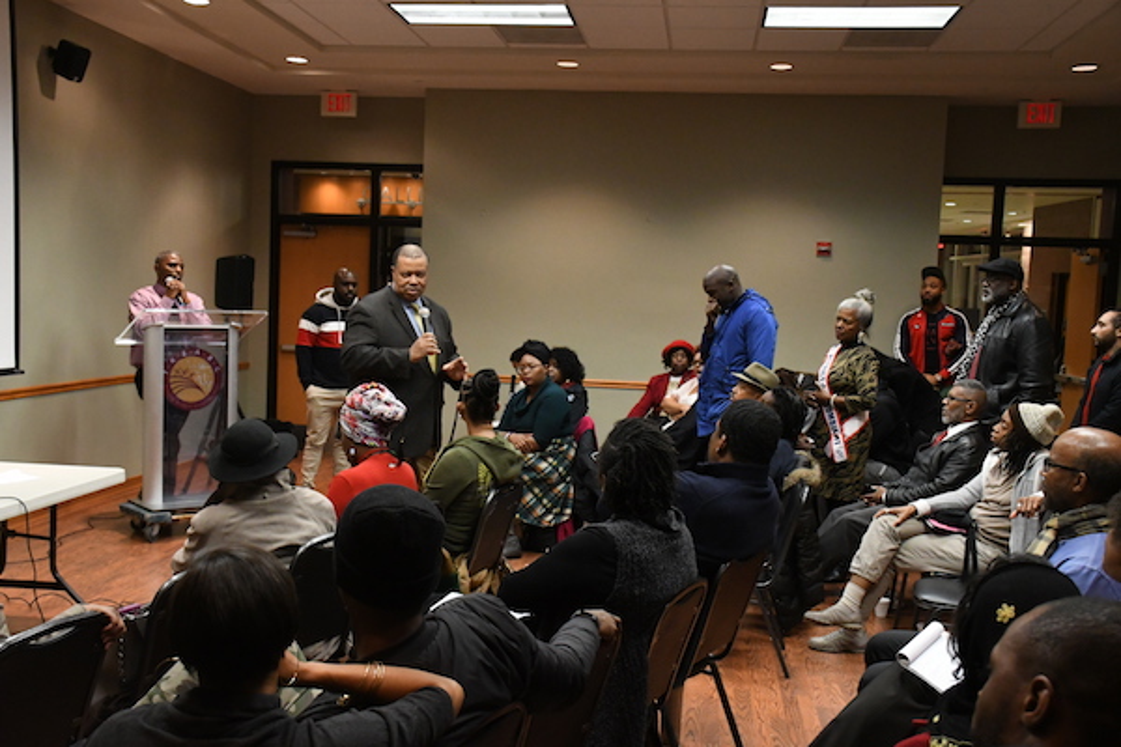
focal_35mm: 39
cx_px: 560
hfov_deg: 49.6
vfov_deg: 34.2
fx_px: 1214
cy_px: 374
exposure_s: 1/160
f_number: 5.6
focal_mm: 26
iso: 5000
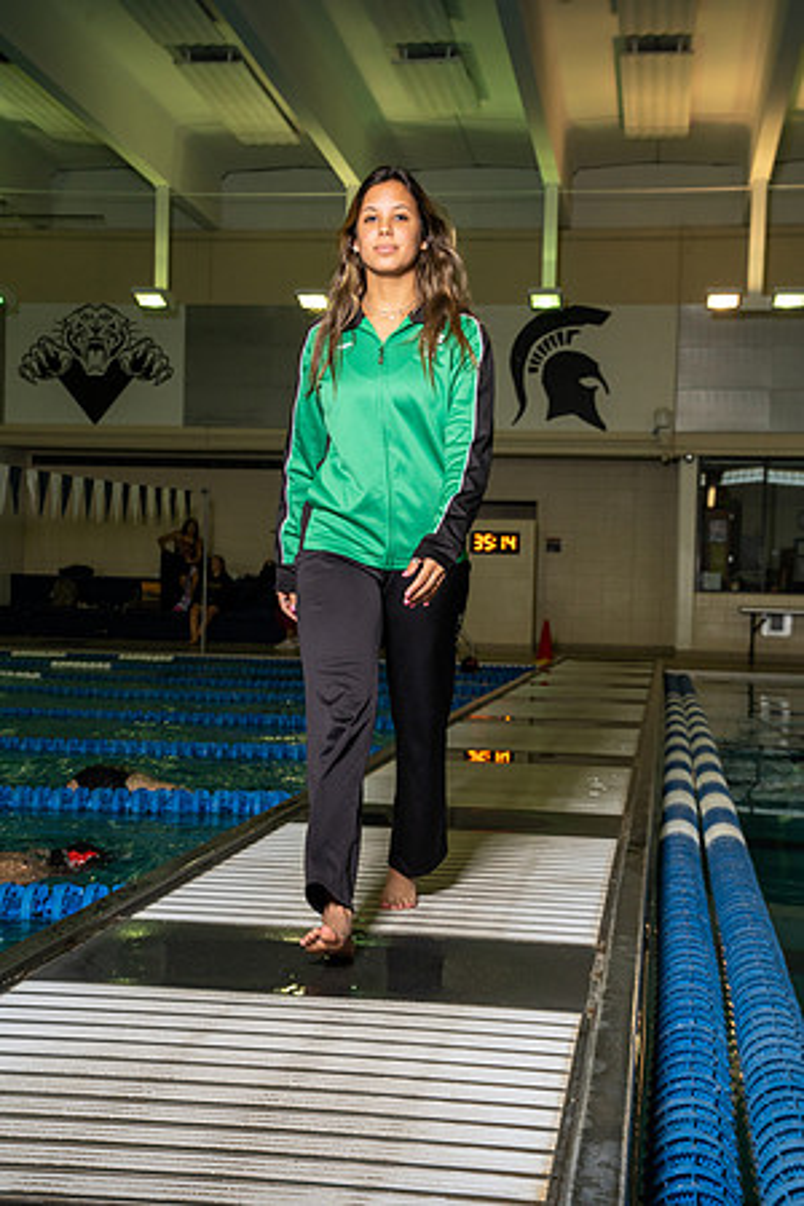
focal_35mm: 55
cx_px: 402
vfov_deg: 36.2
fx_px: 1842
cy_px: 603
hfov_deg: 24.6
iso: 800
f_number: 8
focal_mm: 55
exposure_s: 1/250
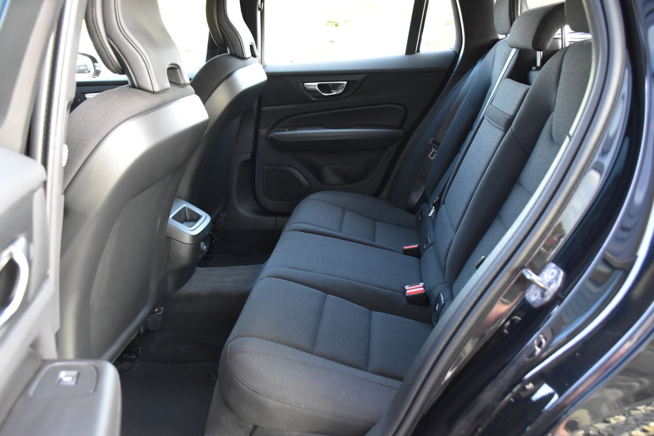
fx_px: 545
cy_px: 218
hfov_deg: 61.9
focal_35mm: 30
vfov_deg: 43.6
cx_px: 327
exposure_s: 1/60
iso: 1600
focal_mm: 20
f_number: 3.5
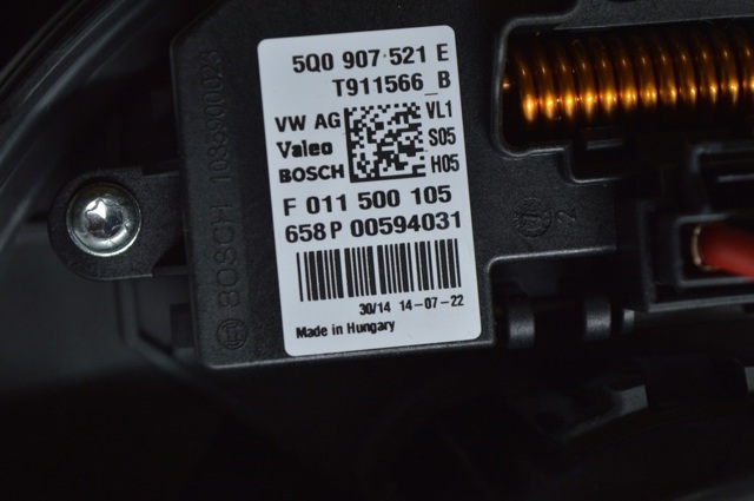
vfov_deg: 16.5
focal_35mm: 82
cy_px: 250
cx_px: 377
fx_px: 1726
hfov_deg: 24.6
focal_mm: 55
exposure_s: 1/40
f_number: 5.6
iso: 400
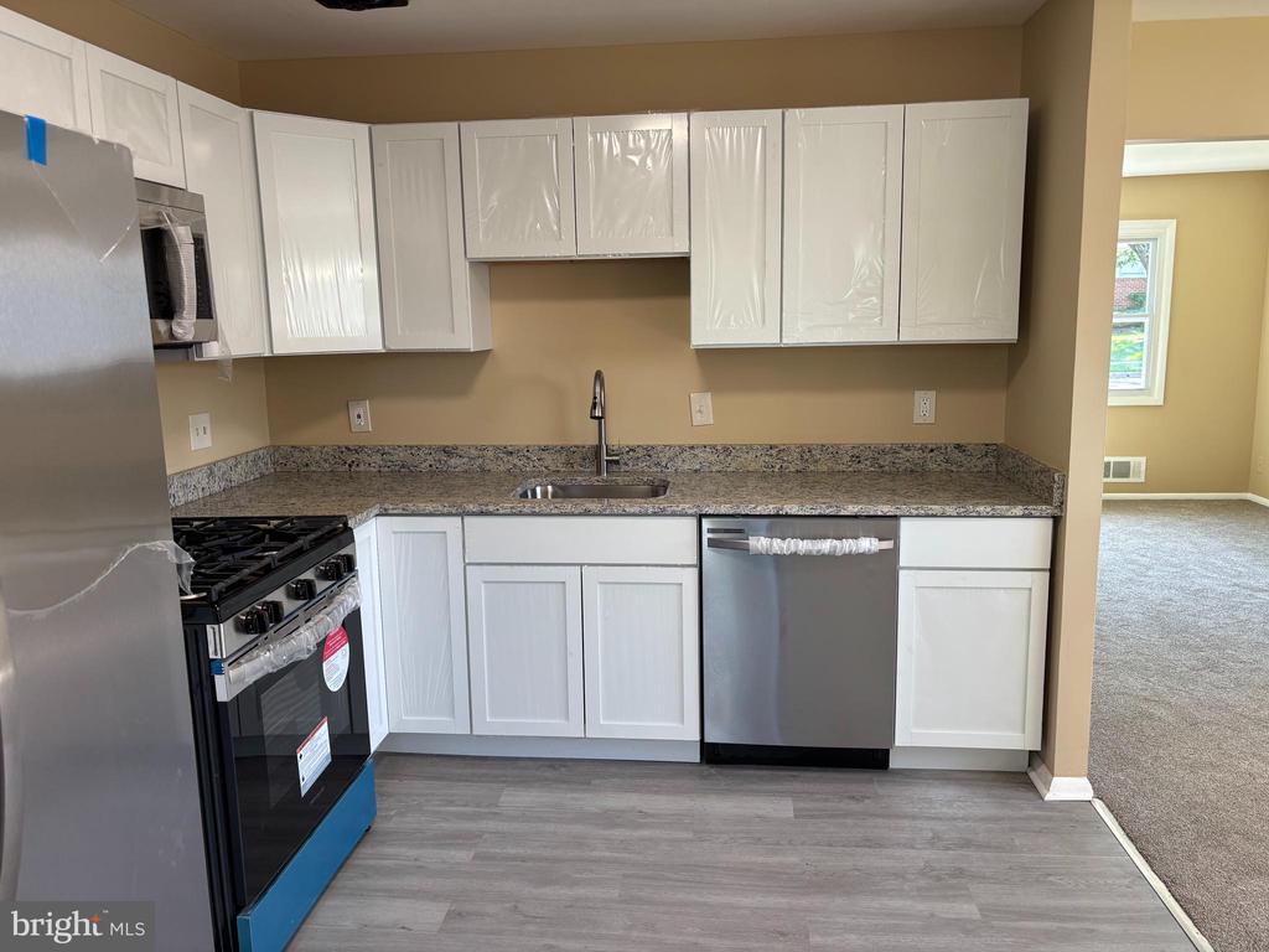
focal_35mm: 26
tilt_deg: -9.8
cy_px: 476
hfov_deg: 67.3
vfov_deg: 53.1
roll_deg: +0.8
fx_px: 953
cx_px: 634
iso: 100
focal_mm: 5.96
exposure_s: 1/121
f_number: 1.6
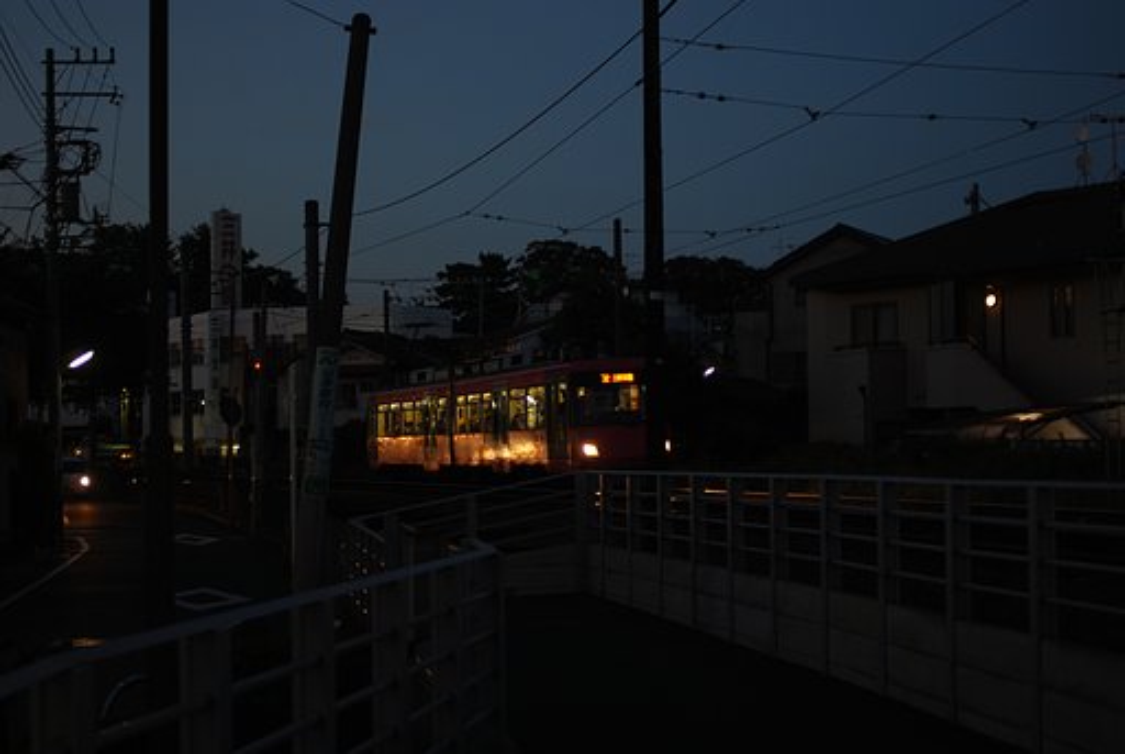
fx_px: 1878
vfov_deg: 22.7
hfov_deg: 33.4
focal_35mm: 60
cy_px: 377
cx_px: 562
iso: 100
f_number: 2
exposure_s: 1/25
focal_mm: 40
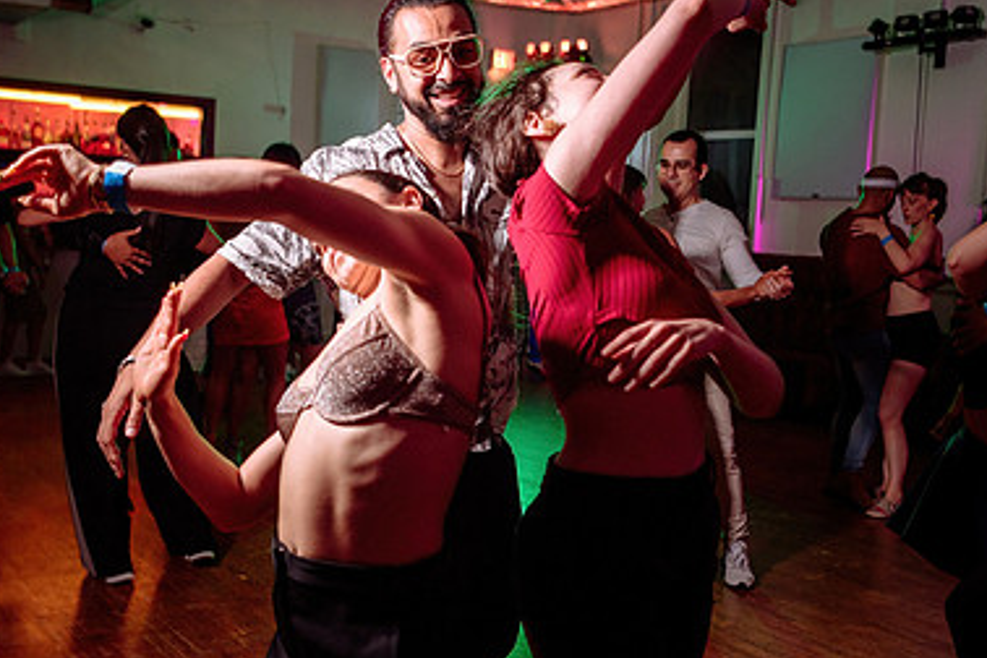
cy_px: 352
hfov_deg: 43.4
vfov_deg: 29.9
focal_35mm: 45
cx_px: 402
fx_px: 1234
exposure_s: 1/30
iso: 800
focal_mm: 27
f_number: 2.8
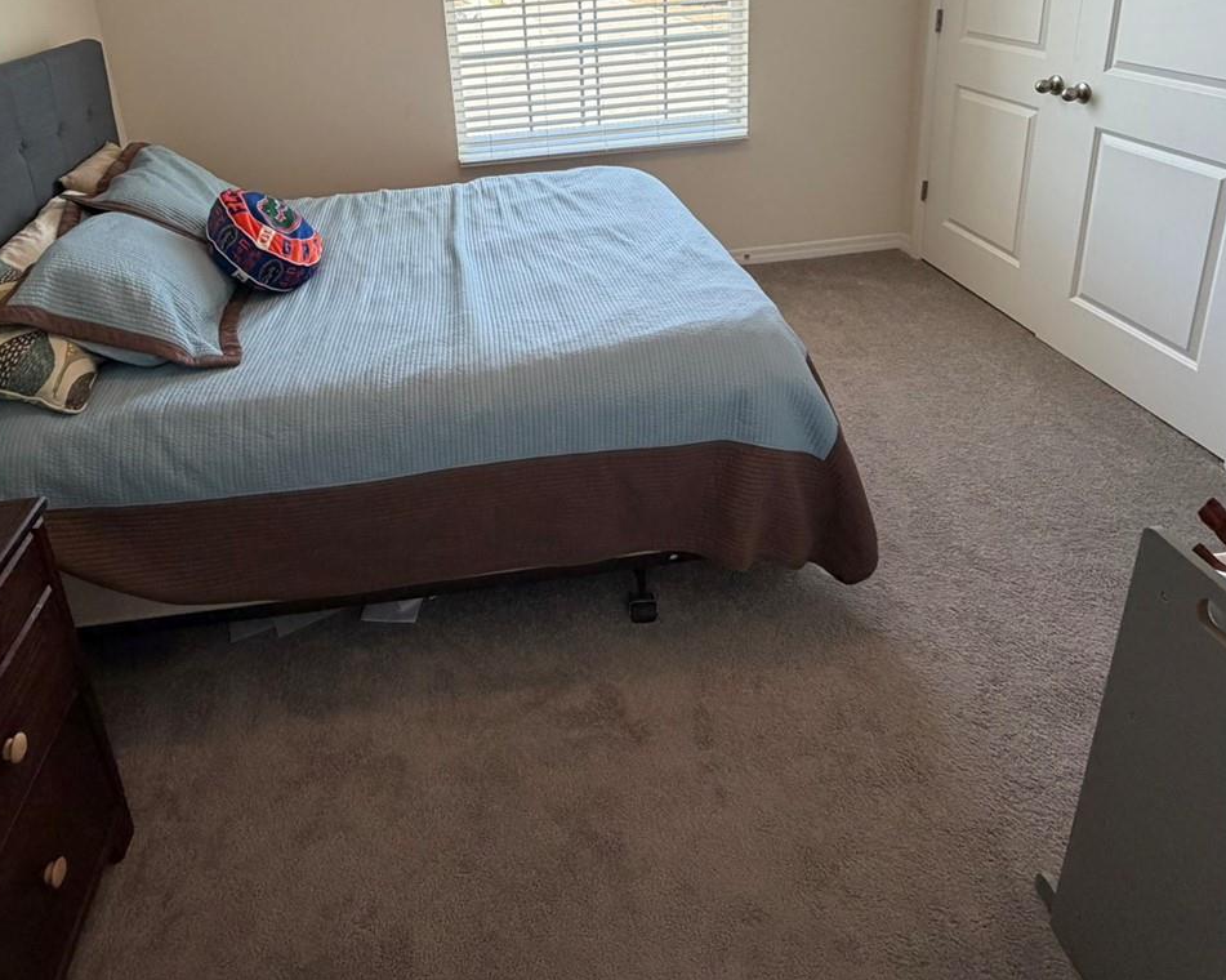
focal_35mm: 23
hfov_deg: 72.1
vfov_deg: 56.8
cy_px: 209
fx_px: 834
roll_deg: +4.6
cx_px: 516
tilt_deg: -18.3
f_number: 2.2
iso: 200
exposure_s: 1/120
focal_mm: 2.22
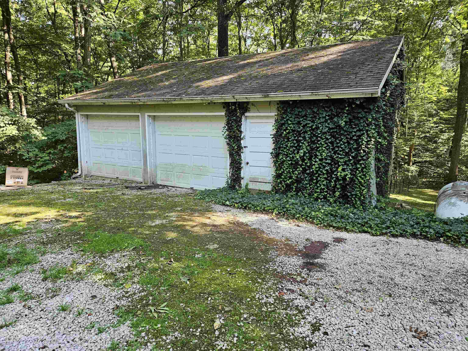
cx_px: 234
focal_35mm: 23
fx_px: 311
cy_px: 176
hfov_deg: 73.9
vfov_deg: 58.9
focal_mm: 5.4
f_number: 1.8
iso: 100
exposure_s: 1/180
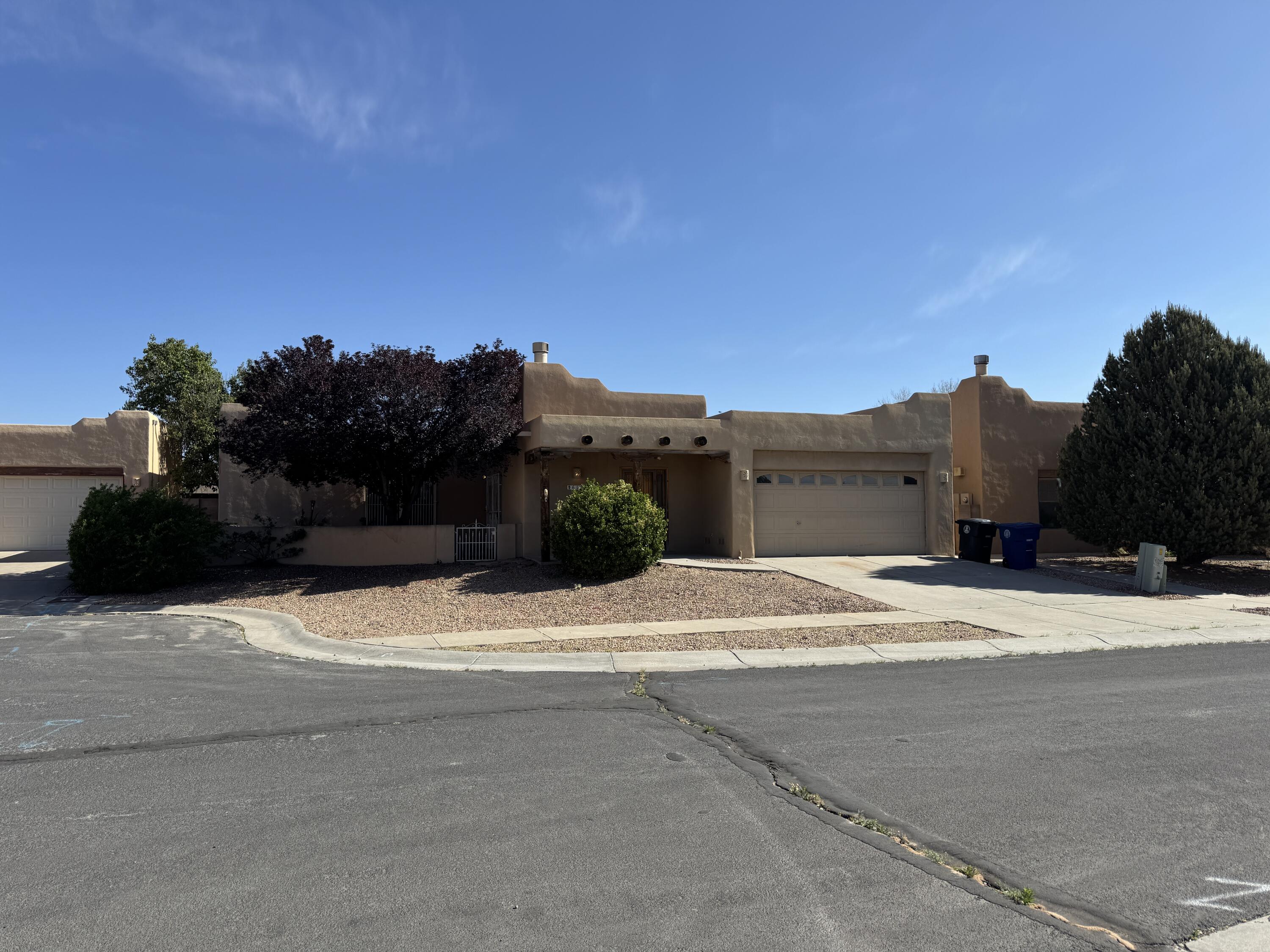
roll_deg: +0.2
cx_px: 635
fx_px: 881
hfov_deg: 71.6
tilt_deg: +1.9
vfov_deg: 56.8
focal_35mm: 24
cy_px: 476
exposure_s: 1/4608
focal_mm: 6.76
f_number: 1.78
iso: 80
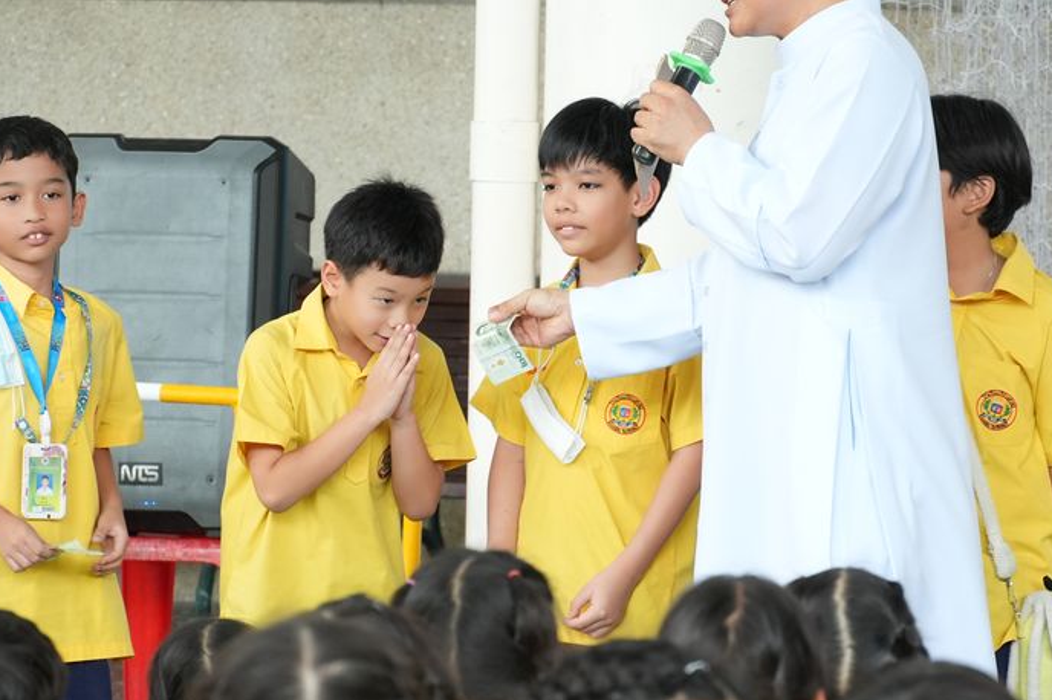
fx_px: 7886
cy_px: 327
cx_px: 615
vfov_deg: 5.1
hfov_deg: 7.6
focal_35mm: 270
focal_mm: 110
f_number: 5.6
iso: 1000
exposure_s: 1/125
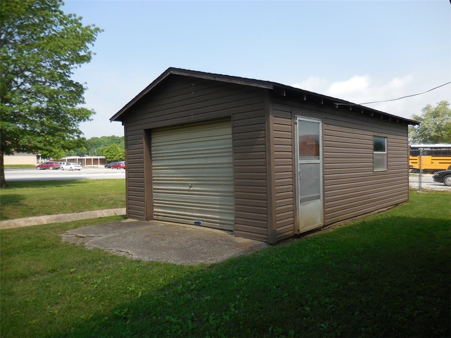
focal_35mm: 25
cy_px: 169
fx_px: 326
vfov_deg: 54.9
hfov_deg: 69.4
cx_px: 226
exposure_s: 1/800
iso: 125
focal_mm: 4.5
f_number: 3.3
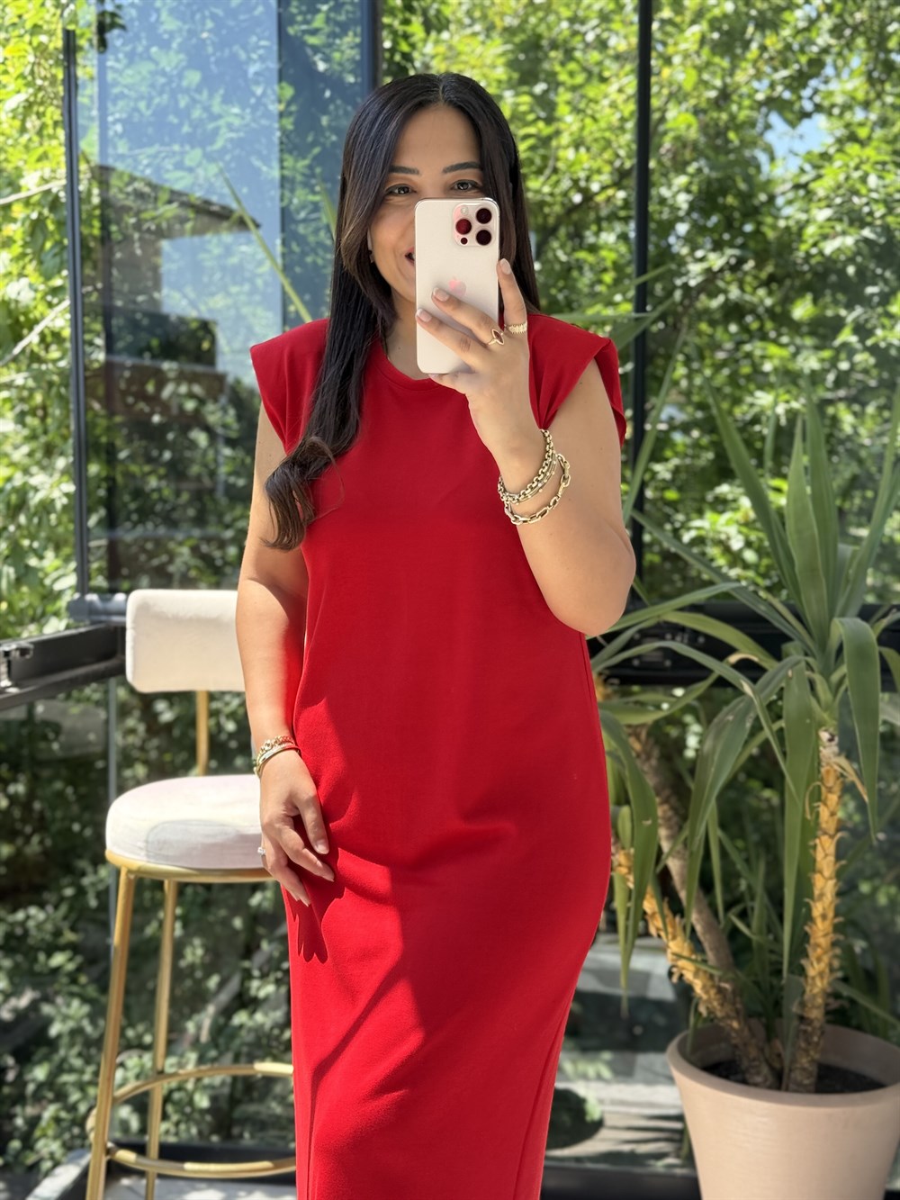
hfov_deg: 30.3
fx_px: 1664
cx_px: 450
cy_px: 600
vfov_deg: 39.7
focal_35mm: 48
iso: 80
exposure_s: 1/444
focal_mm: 6.76
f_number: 1.78
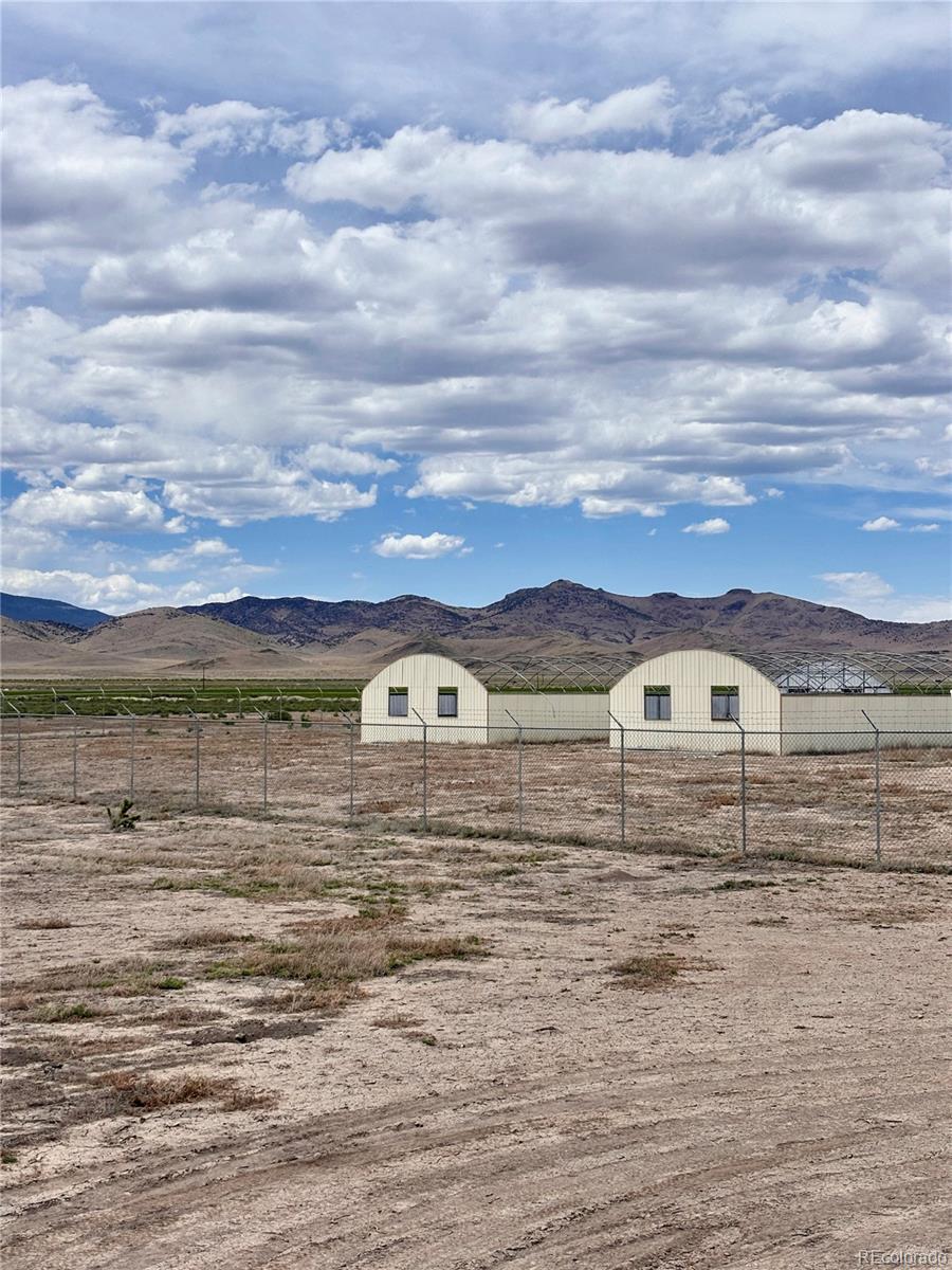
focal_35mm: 52
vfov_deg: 36.8
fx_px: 1907
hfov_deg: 28.0
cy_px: 635
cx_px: 476
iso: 32
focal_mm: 5.96
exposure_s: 1/5618
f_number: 1.6
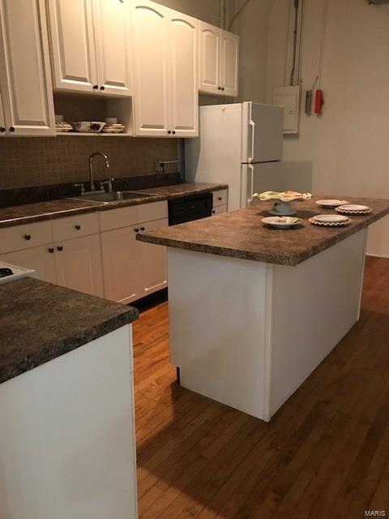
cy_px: 260
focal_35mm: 28
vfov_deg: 63.4
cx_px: 194
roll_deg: +1.6
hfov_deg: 49.7
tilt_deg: -15.6
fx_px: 420
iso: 100
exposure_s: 1/15
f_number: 1.8
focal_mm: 3.99
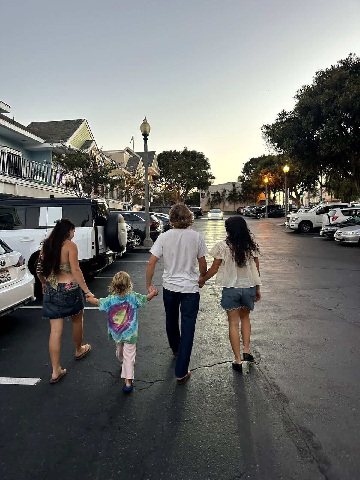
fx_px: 333
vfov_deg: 71.6
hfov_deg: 56.8
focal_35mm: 24
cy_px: 240
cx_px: 180
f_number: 1.78
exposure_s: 1/120
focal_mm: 6.86
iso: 200
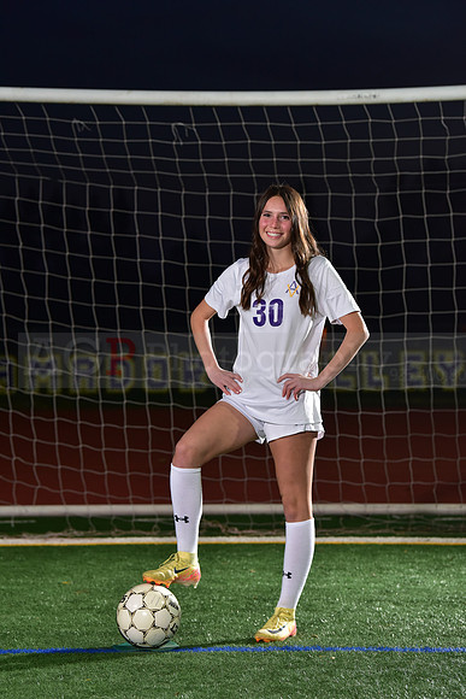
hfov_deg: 11.4
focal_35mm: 120
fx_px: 2328
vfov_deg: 17.1
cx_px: 233
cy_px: 350
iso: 1000
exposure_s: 1/200
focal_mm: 120
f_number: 5
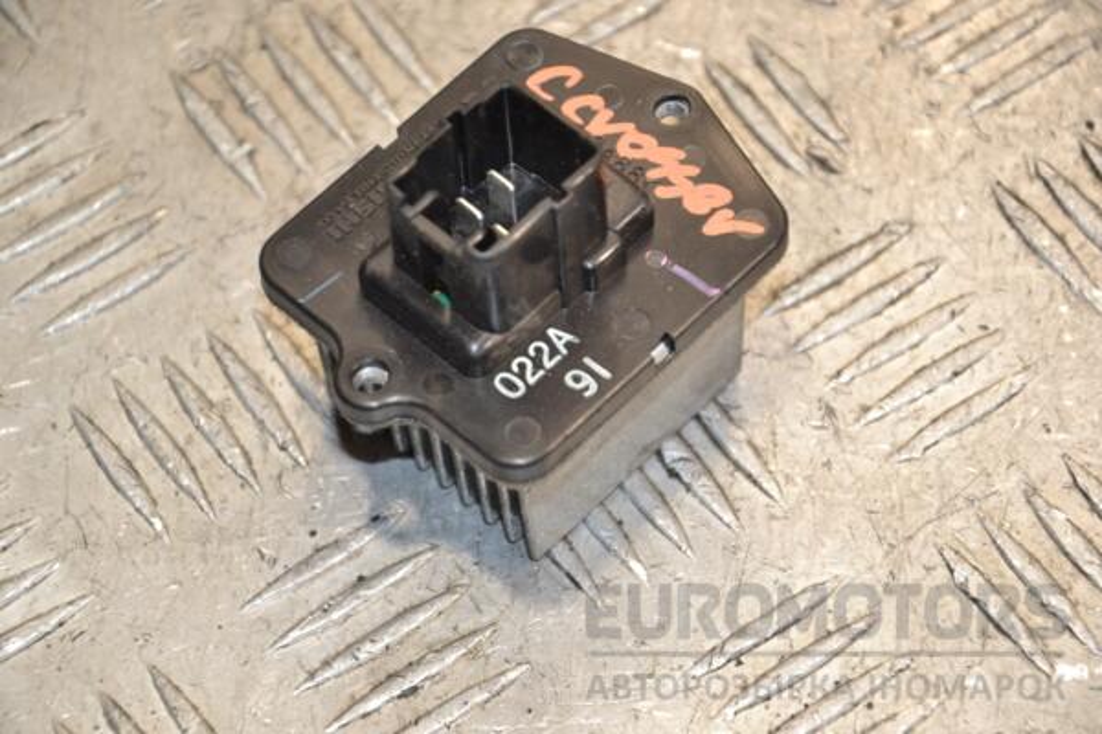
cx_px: 551
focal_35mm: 158
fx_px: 4821
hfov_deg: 13.0
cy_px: 367
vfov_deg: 8.7
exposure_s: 1/125
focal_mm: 105
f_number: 5.6
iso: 800
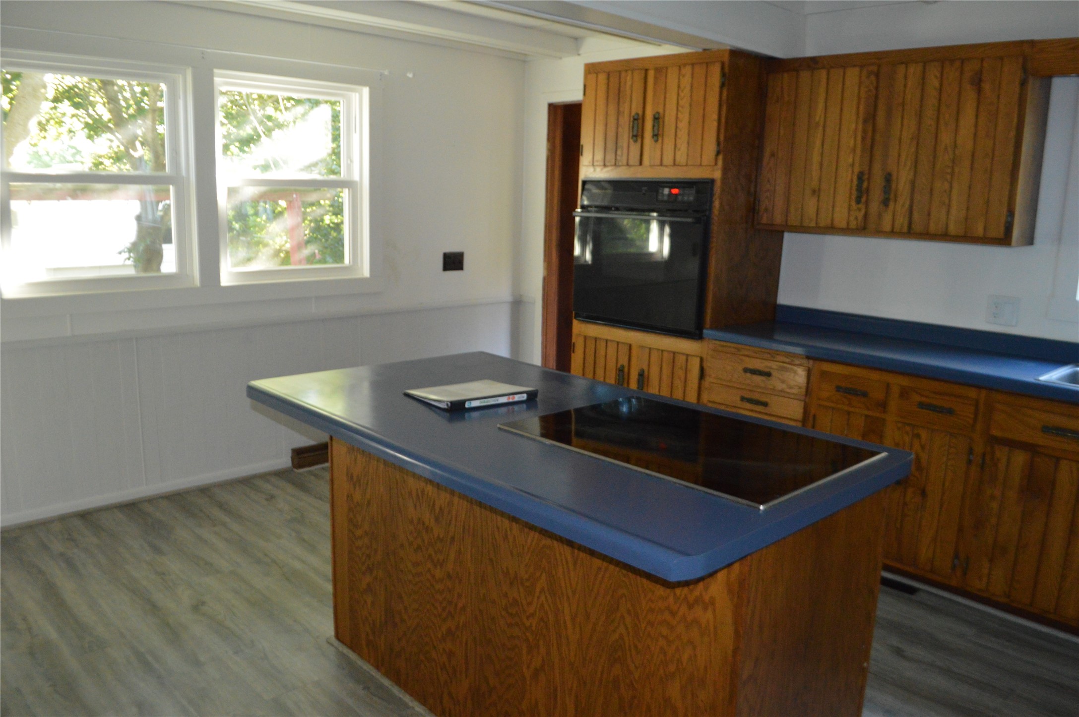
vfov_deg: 47.8
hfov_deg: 67.4
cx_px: 540
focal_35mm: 27
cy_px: 358
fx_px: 809
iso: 2200
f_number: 3.5
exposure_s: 1/60
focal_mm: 18
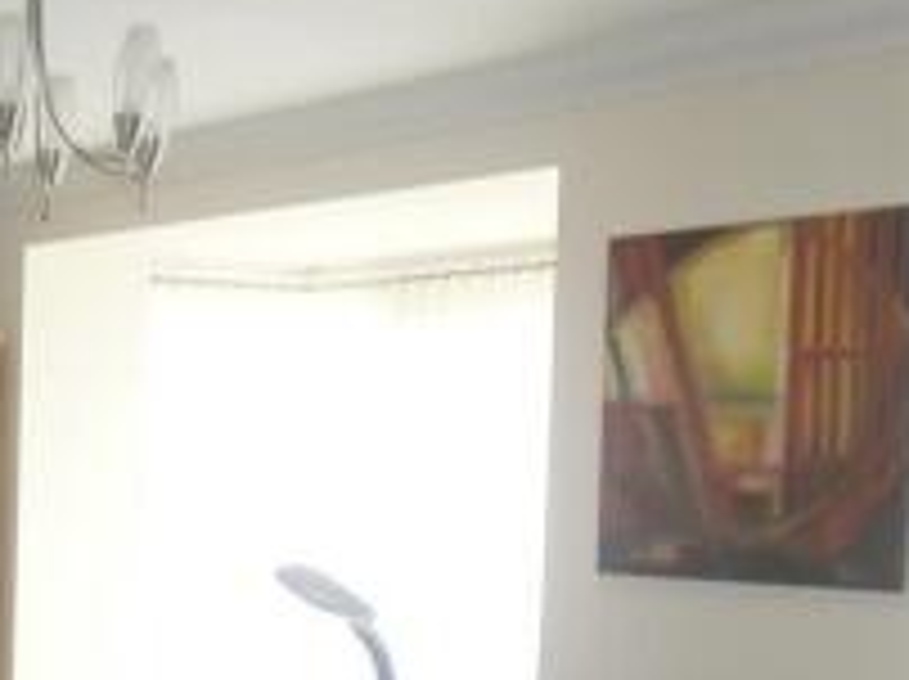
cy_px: 664
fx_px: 2046
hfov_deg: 22.5
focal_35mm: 78
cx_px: -254
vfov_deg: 18.4
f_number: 2.9
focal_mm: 4.8
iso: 100
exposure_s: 1/30
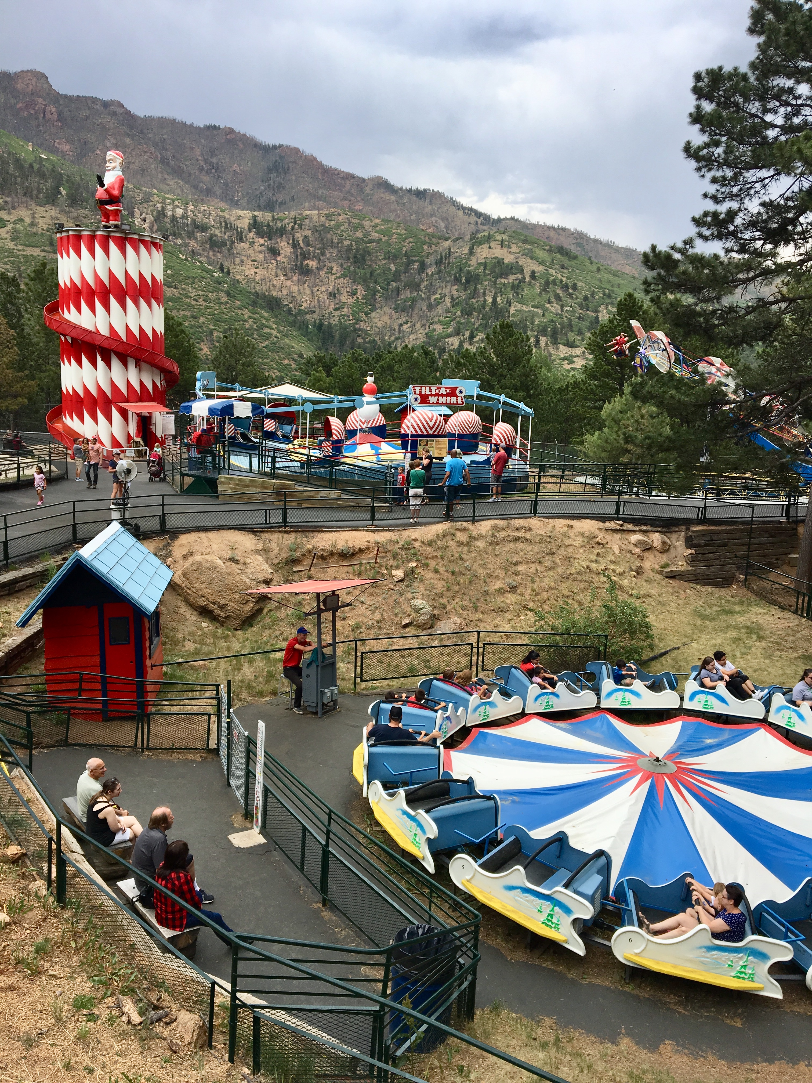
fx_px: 907
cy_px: 542
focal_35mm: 29
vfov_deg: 61.7
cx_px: 406
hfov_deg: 48.2
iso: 25
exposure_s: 1/986
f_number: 2.2
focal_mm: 4.15
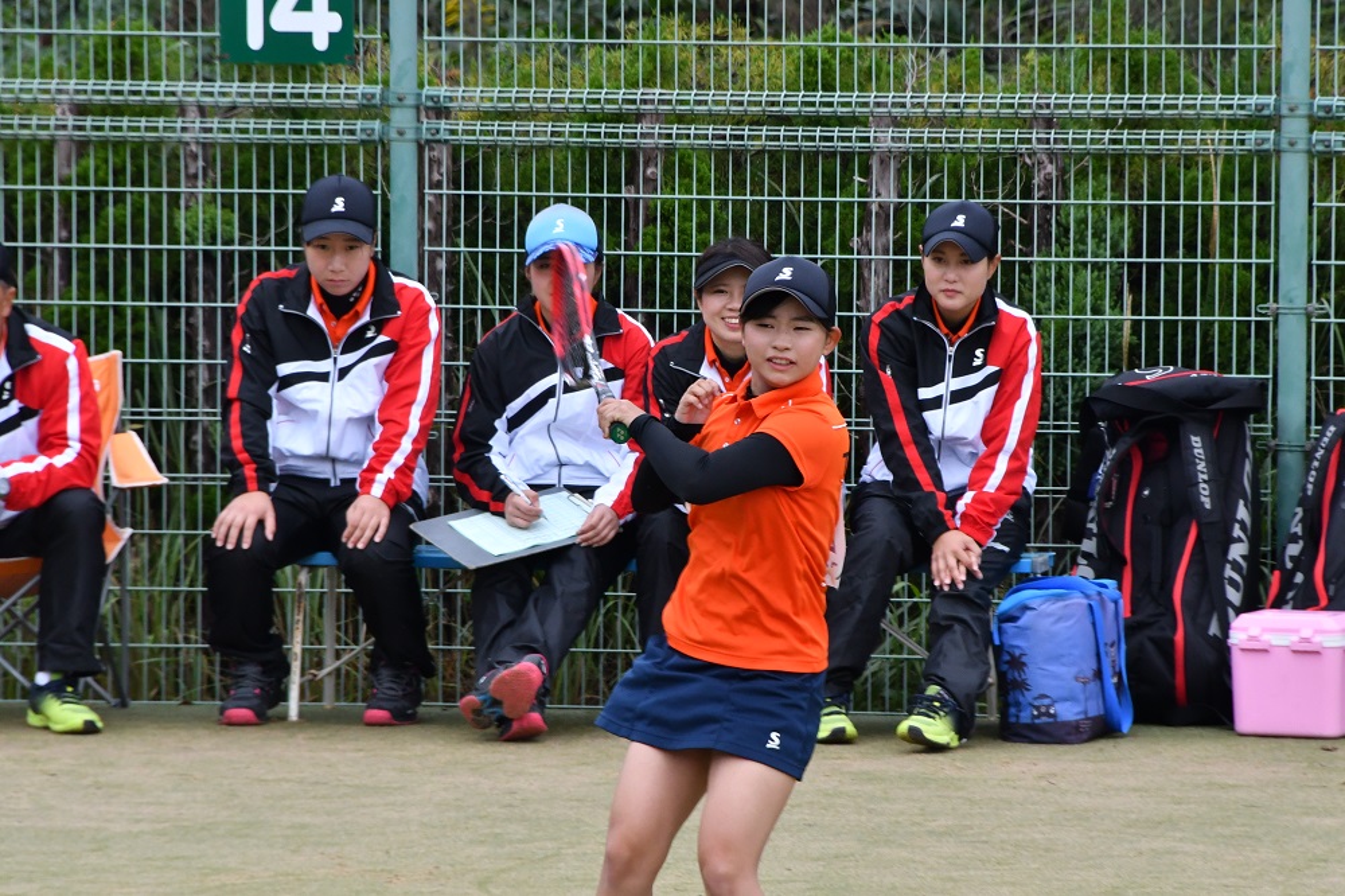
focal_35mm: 600
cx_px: 672
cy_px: 448
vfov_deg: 2.3
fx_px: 22408
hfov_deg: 3.4
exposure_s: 1/640
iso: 1000
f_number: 13
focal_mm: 300
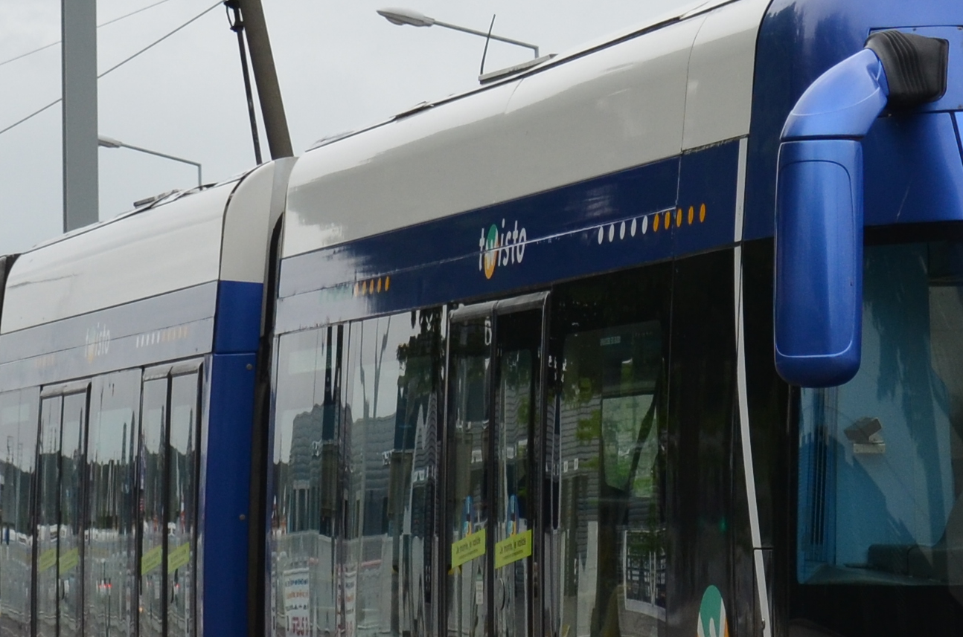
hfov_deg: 10.2
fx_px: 5336
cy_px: 147
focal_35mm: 200
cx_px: 1070
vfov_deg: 6.8
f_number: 4.5
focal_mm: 35
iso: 400
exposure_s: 1/1250
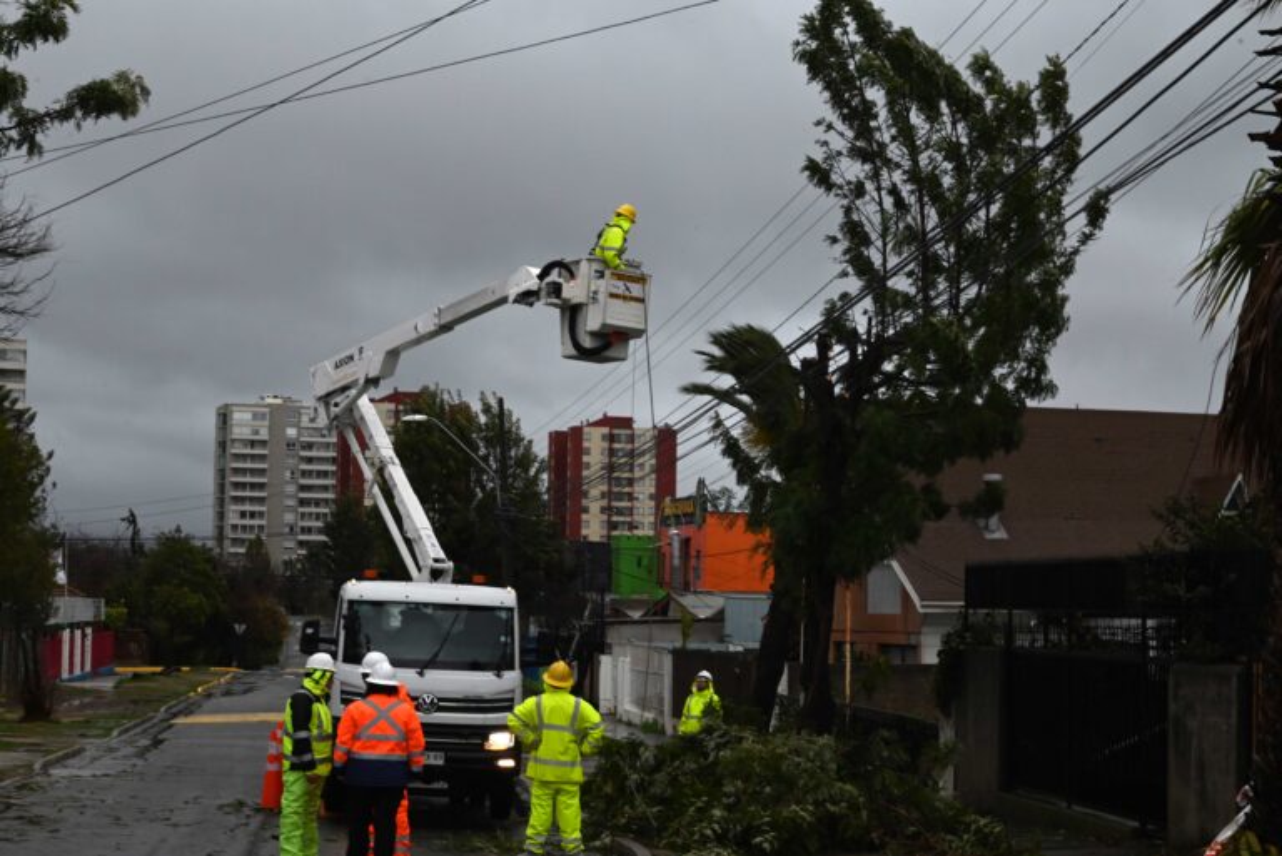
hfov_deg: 28.8
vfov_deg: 19.5
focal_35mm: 70
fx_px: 2494
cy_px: 428
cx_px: 641
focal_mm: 70
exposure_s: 1/160
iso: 800
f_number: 16
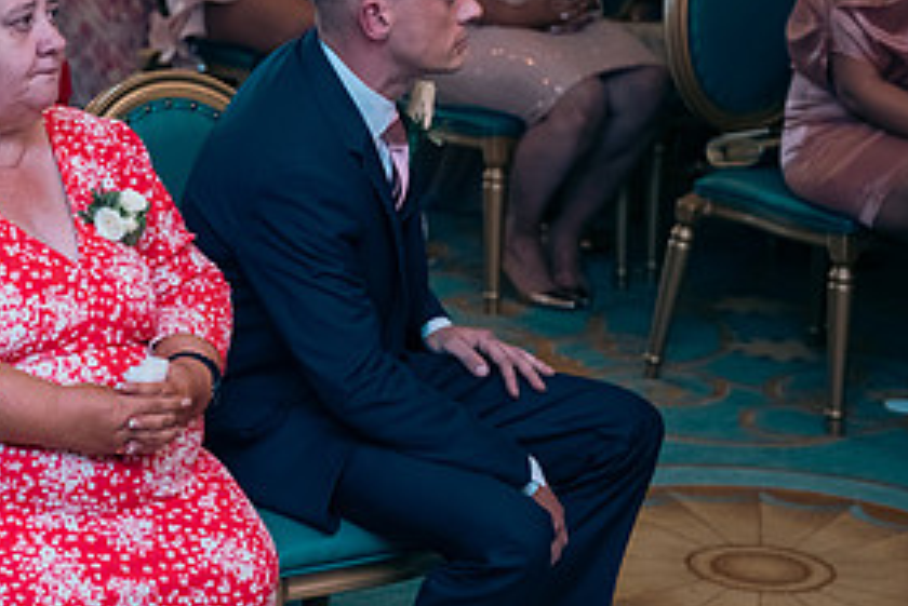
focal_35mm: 116
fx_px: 2927
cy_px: 147
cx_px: 13
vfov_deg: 11.8
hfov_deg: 17.3
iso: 640
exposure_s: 1/160
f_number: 3.5
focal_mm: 56
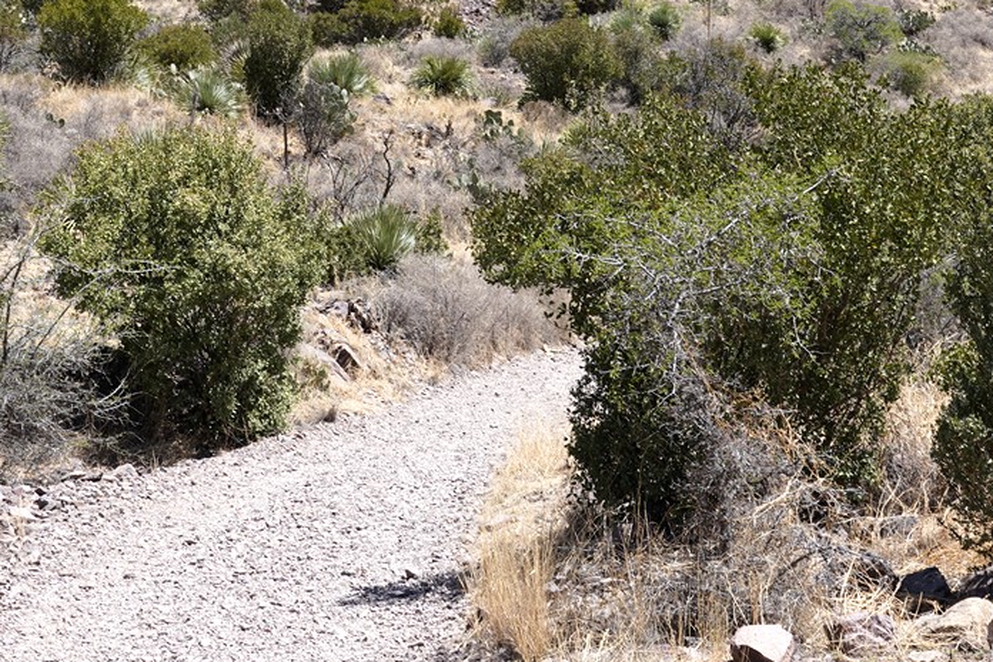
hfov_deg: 22.1
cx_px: 489
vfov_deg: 14.3
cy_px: -191
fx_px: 2537
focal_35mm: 92
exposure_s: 1/100
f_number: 13
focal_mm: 32
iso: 100
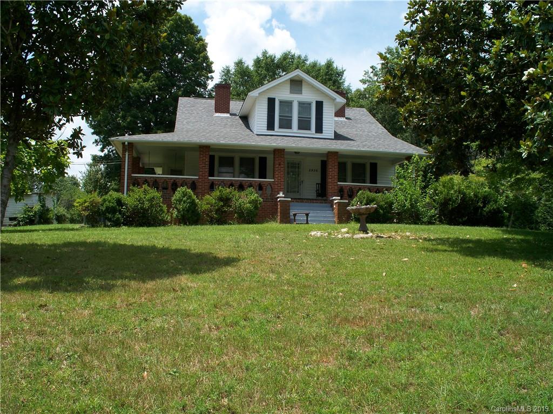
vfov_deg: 39.7
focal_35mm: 36
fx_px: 575
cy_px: 207
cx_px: 276
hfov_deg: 51.4
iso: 64
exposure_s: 1/320
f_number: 5
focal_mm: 7.54
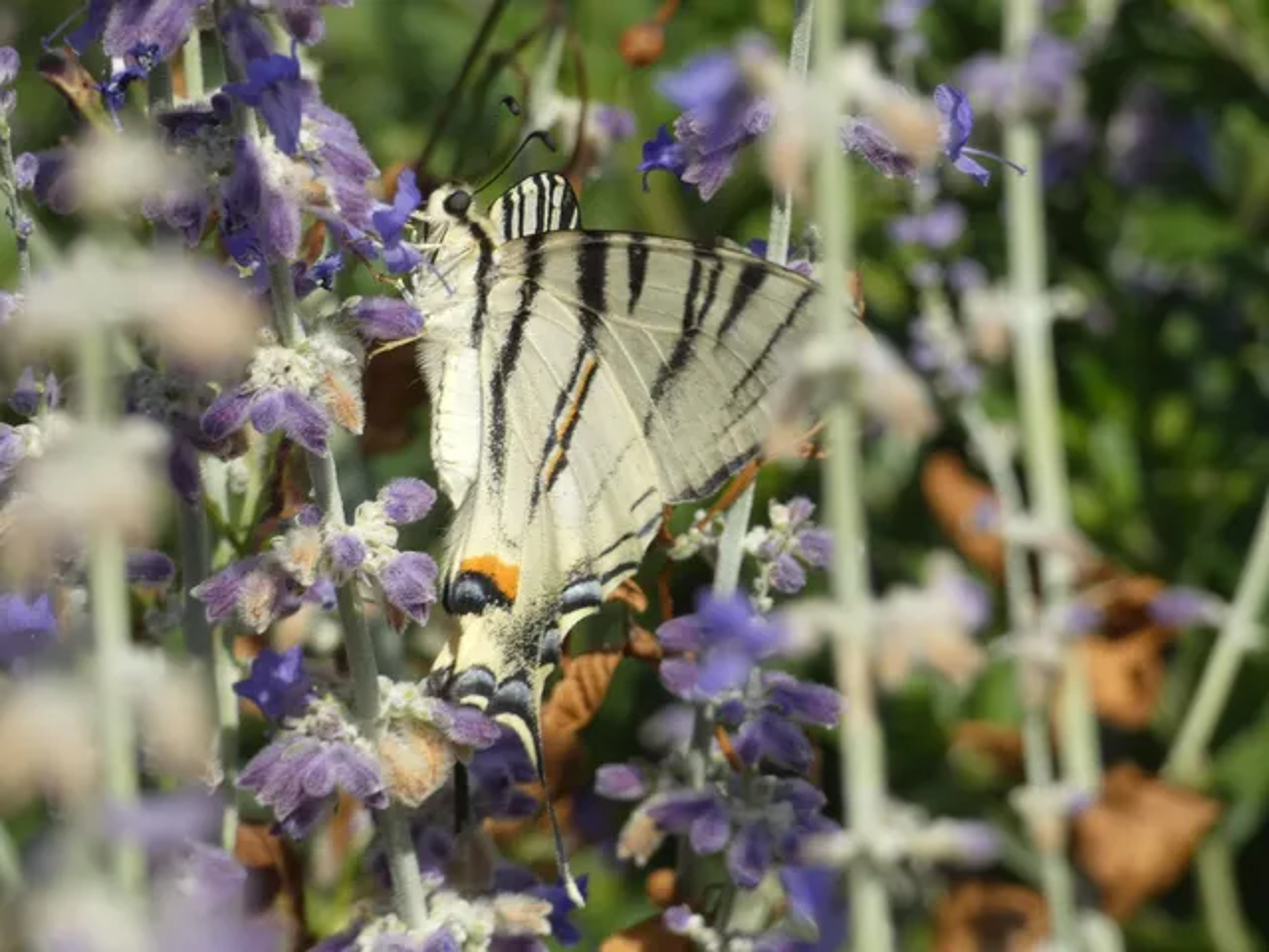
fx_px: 10668
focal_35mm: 291
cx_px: 634
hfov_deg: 6.8
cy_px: 476
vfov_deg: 5.1
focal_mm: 52.2
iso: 80
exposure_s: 1/160
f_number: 5.5
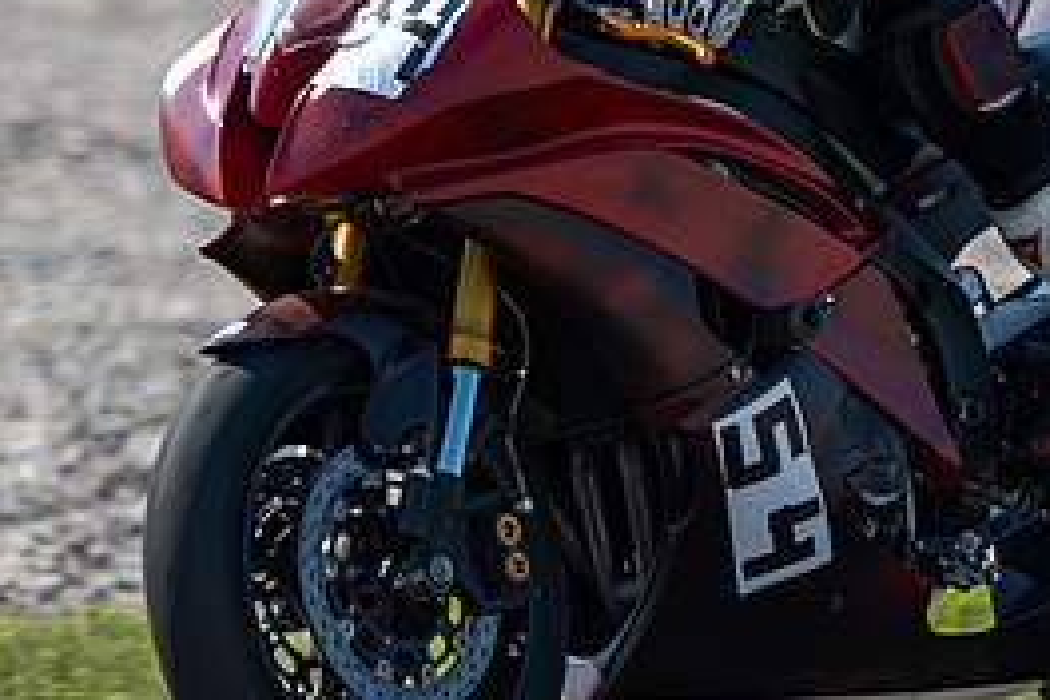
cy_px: 123
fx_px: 42113
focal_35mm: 1444
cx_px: 616
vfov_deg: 1.0
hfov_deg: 1.4
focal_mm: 600
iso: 220
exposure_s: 1/1250
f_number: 6.3
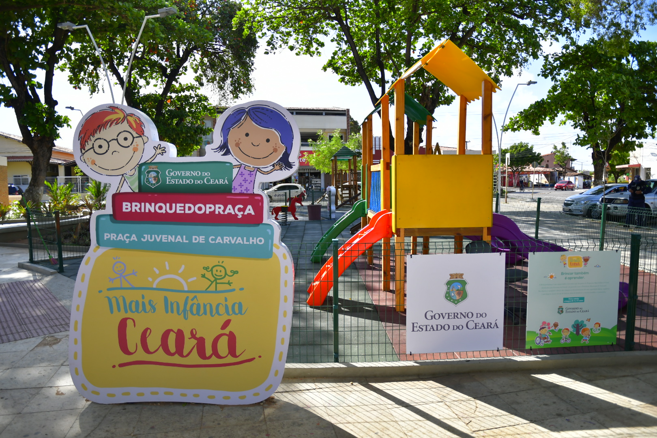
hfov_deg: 73.7
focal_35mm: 24
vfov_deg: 53.1
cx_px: 328
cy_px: 219
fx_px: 438
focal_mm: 16
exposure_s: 1/1000
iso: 100
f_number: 2.8
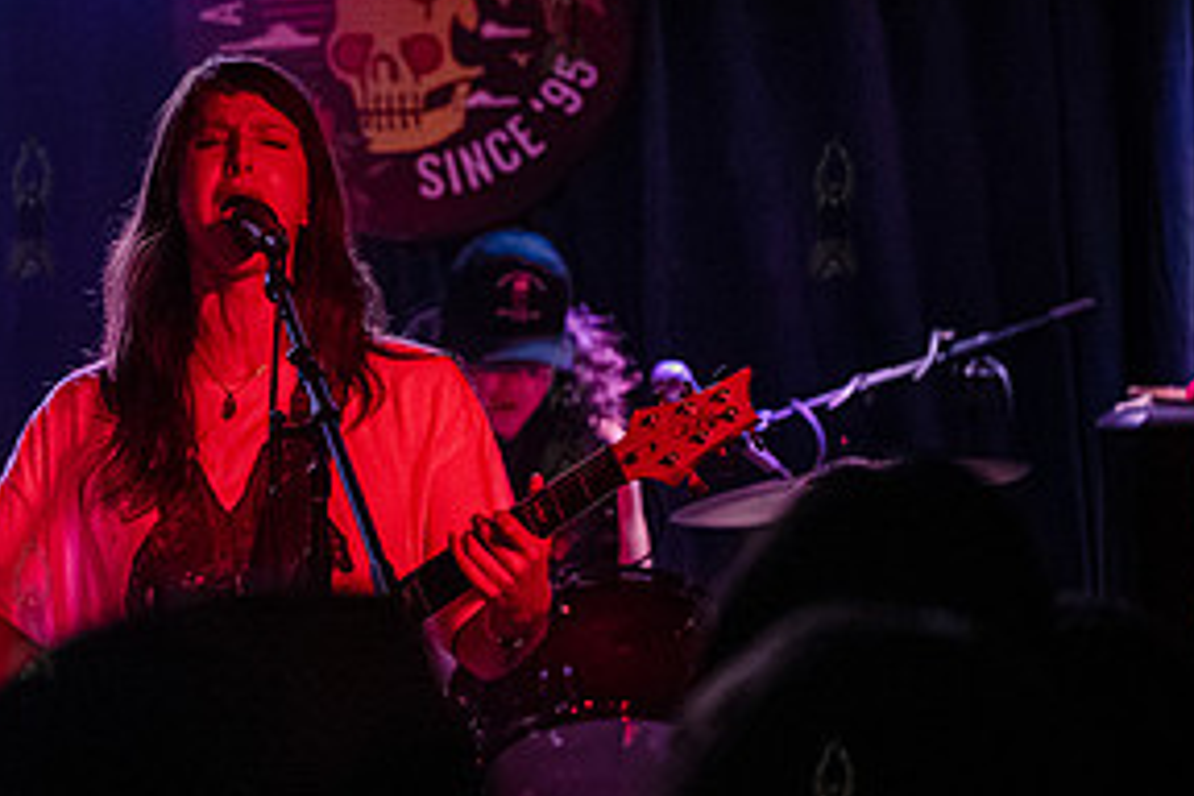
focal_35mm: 215
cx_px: 29
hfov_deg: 9.5
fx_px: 7130
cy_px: 205
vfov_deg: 6.4
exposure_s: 1/250
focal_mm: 100
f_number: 3.2
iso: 16000
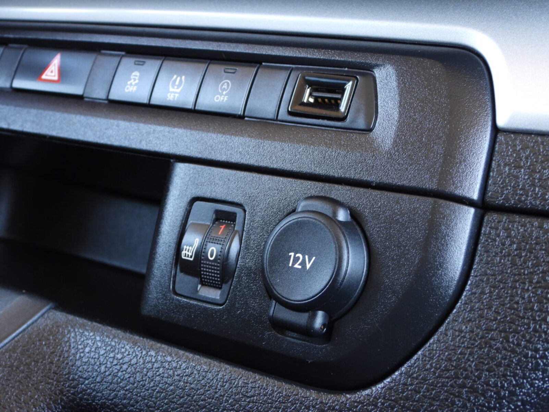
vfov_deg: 24.4
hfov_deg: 32.2
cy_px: 206
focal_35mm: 60
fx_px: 952
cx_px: 274
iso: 280
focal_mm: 10.7
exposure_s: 1/30
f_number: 3.5
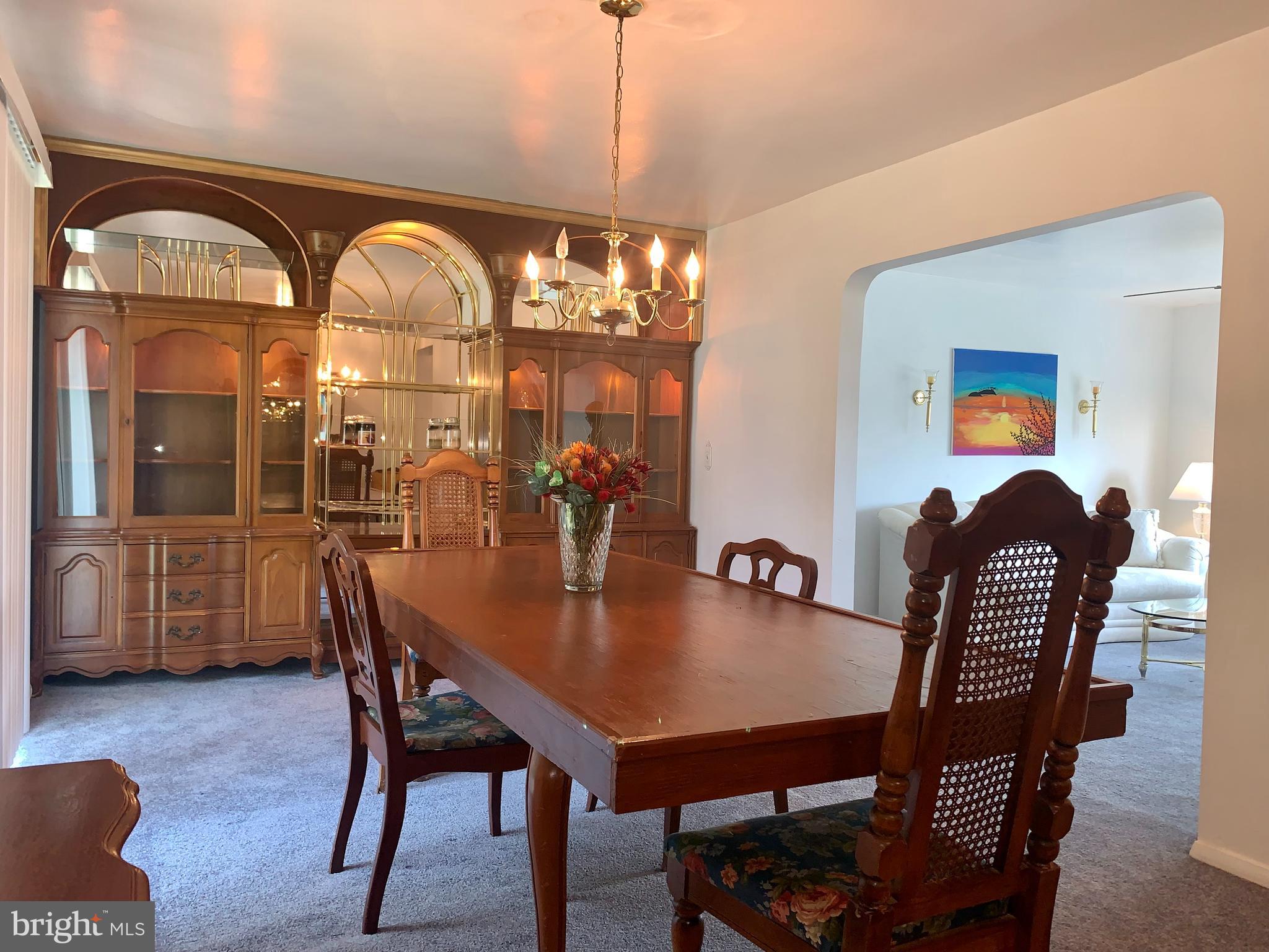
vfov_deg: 53.1
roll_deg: -1.9
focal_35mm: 26
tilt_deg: -3.6
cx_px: 634
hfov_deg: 67.3
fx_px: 953
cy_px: 476
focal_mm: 4.25
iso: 32
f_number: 1.8
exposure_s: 1/24
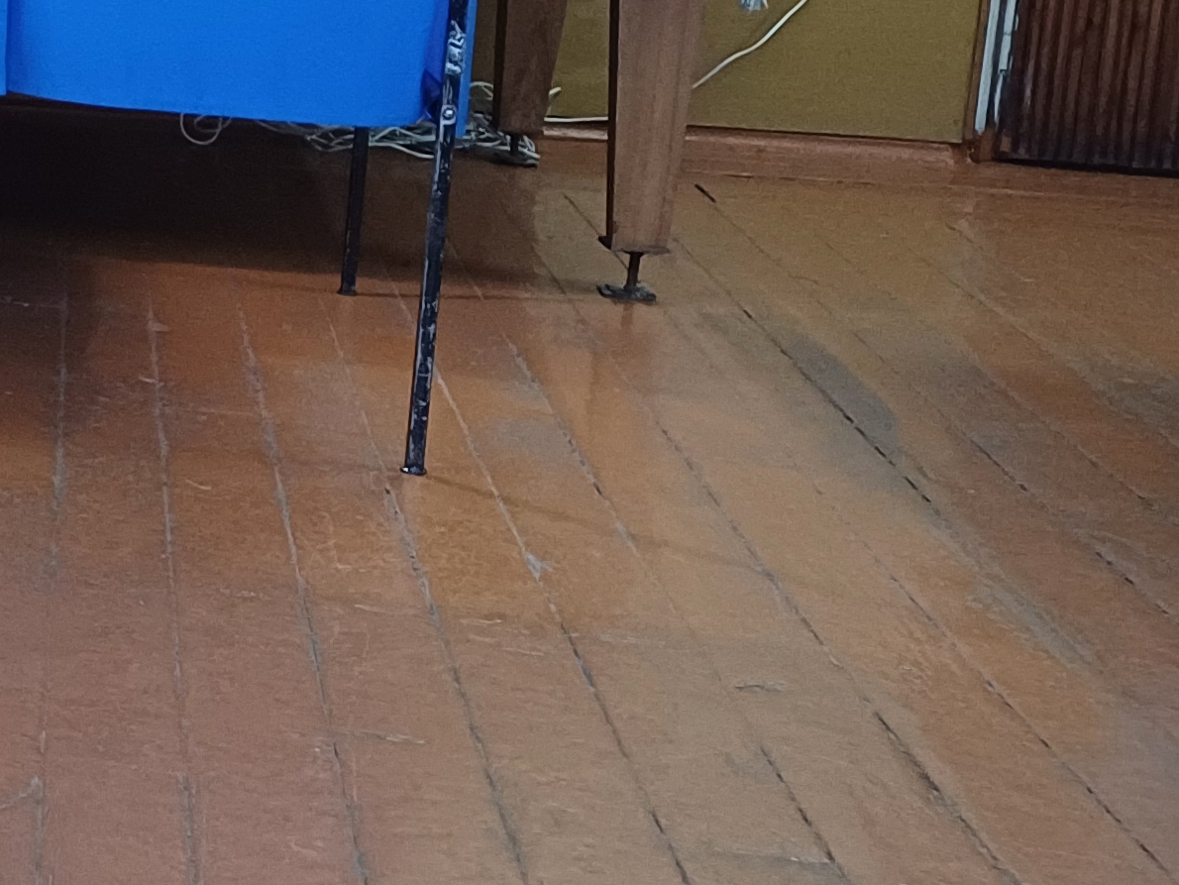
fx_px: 2862
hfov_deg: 19.5
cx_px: -706
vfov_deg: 17.3
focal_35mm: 84
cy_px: 70
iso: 400
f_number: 1.8
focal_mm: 4.65
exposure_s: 1/25
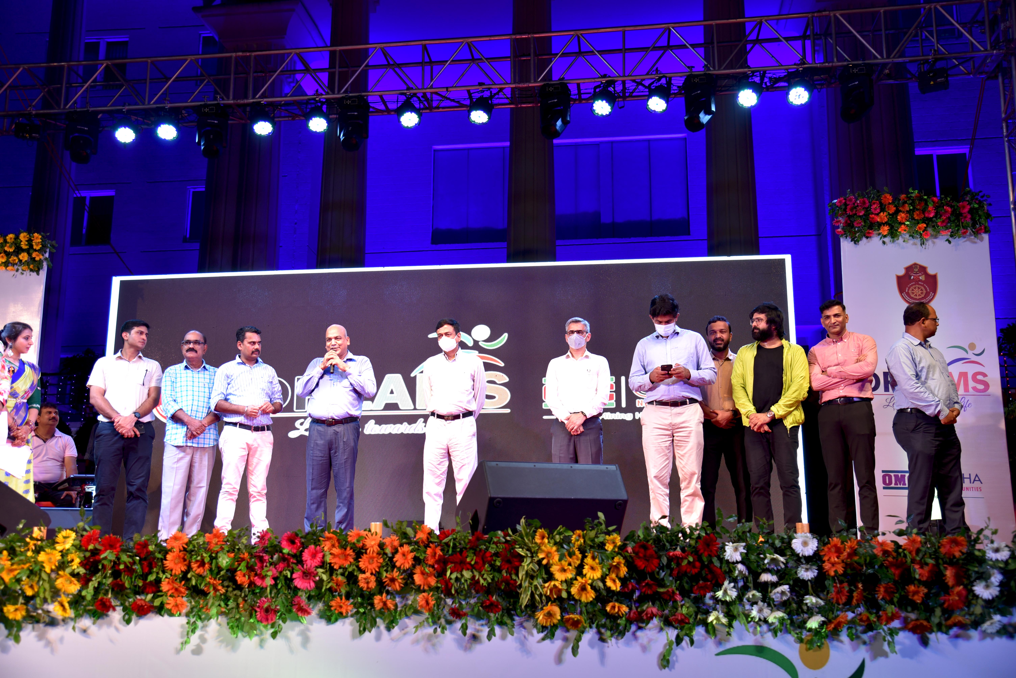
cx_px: 508
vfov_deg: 37.9
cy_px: 339
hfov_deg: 54.4
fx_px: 988
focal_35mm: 35
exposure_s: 1/80
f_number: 4.5
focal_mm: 35
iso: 400
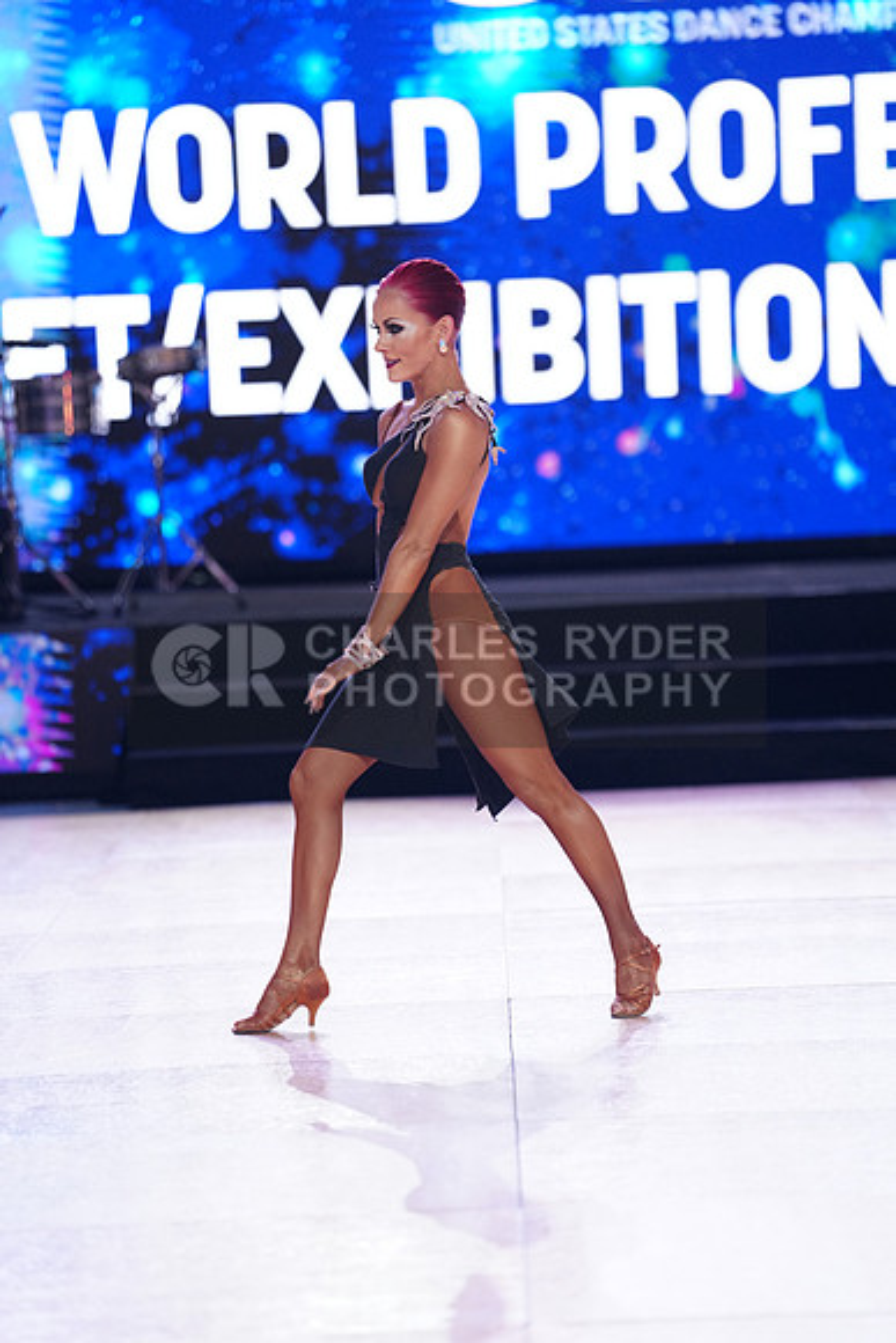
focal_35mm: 158
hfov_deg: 8.7
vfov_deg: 13.0
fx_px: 5895
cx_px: 448
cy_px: 672
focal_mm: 158
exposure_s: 1/400
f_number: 2.8
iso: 2000
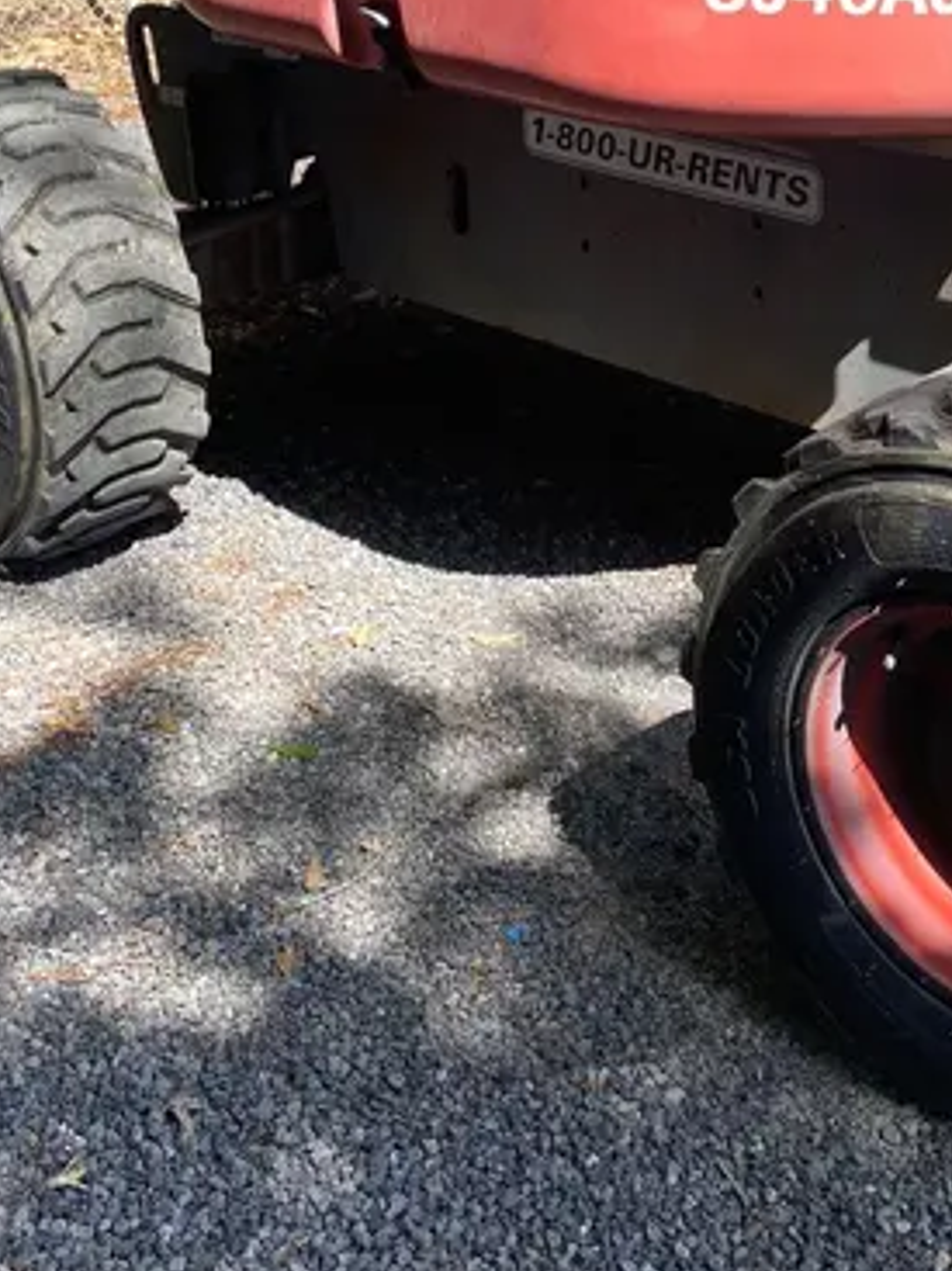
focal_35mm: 52
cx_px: 730
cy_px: 206
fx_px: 1908
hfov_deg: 27.6
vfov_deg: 35.3
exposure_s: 1/1007
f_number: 1.8
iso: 32
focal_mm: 4.25
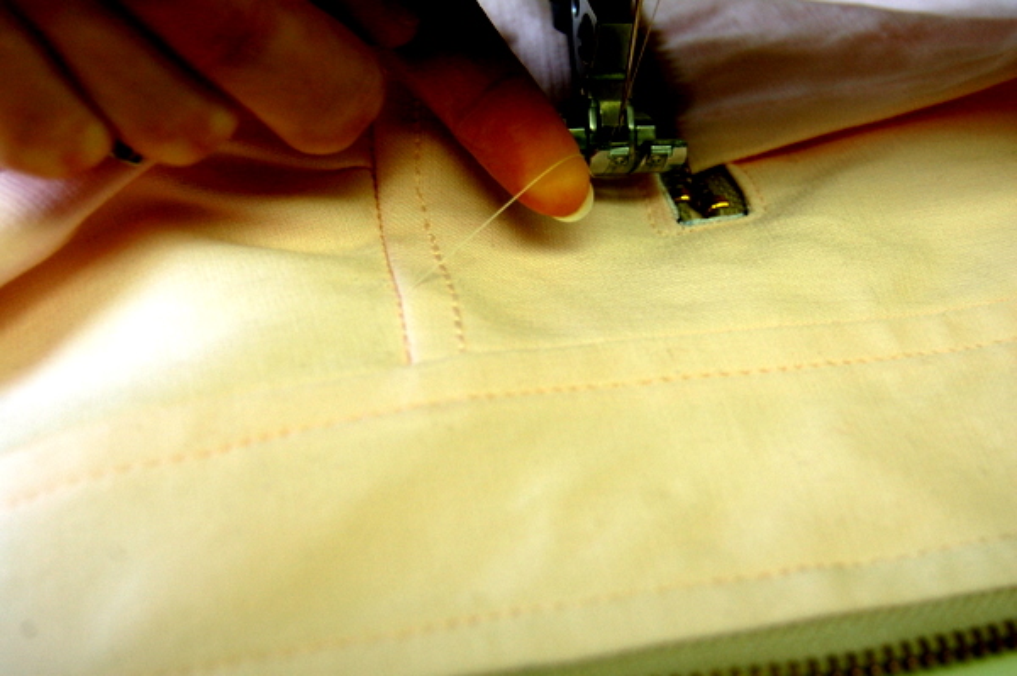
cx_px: 508
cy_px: 338
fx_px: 1482
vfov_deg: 25.7
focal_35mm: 52
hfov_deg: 37.9
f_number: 4.8
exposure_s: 1/80
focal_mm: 35
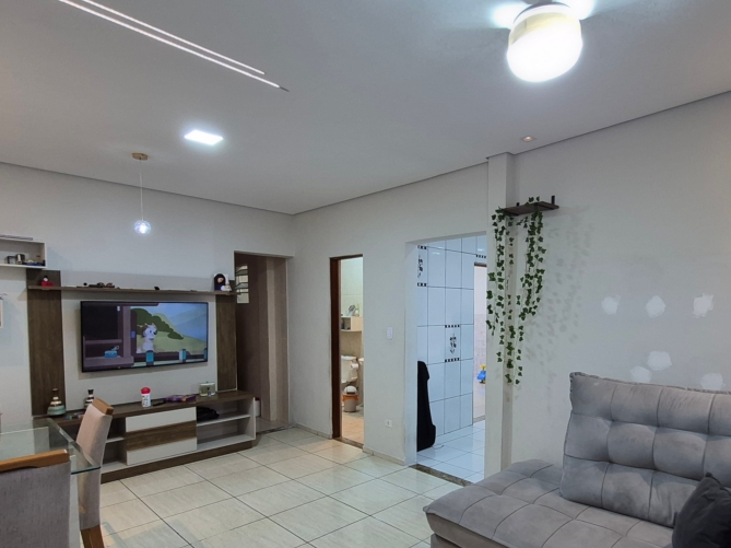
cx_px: 432
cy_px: 347
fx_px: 443
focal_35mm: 21
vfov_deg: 62.4
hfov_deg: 78.3
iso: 250
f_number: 2.2
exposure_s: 1/60
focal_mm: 1.74
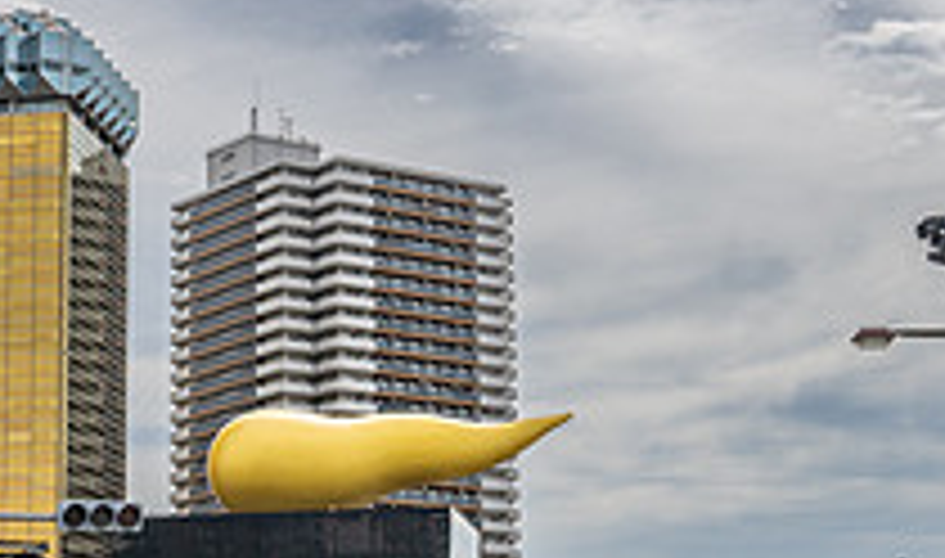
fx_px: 2384
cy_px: 333
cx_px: 345
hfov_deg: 22.4
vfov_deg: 13.3
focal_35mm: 94
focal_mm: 31.5
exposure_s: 1/320
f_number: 8
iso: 64
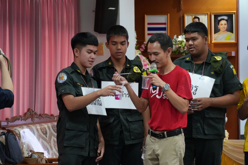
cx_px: 124
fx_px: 1044
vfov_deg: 9.1
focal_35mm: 152
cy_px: 82
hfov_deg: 13.6
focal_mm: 101
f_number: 5.6
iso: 5000
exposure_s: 1/125
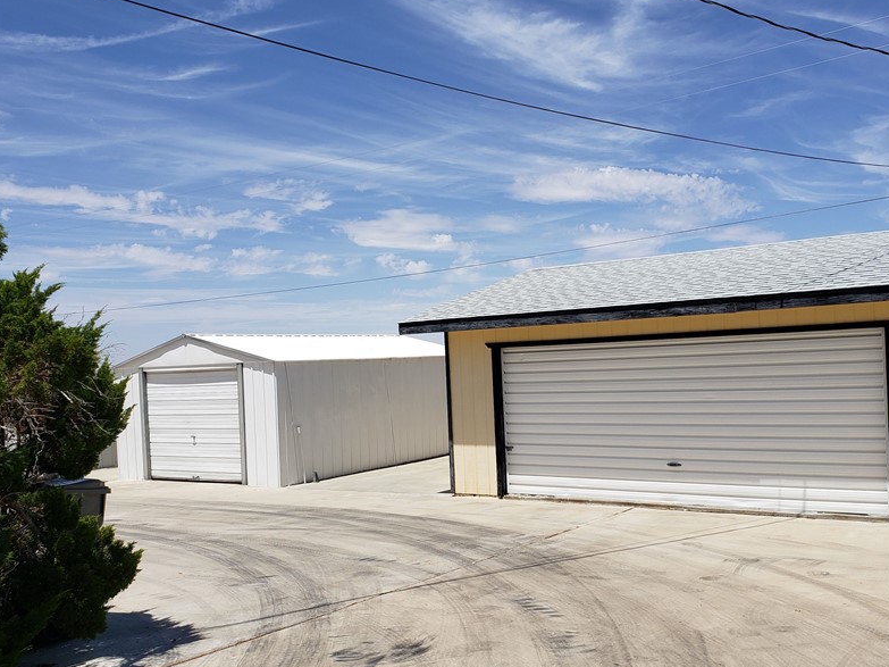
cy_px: 384
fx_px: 873
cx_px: 485
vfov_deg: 41.7
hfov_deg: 53.9
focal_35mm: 34
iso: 50
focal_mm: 4.3
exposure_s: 1/2684
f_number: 2.4
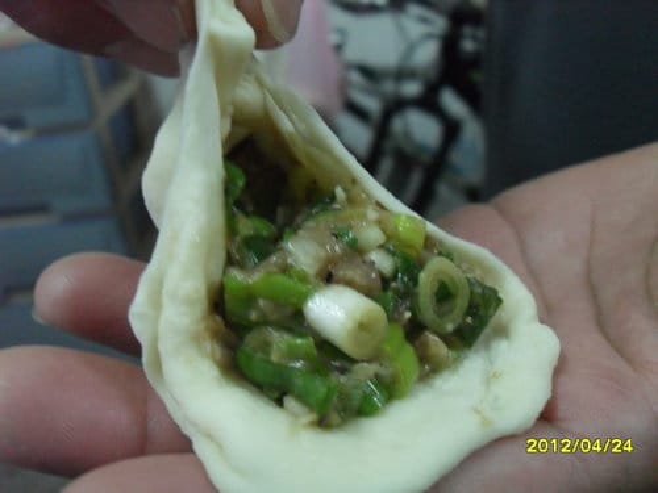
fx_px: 665
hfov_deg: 52.6
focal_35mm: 35
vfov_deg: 40.7
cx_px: 329
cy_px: 246
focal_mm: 6.2
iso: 400
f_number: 2.8
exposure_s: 1/20
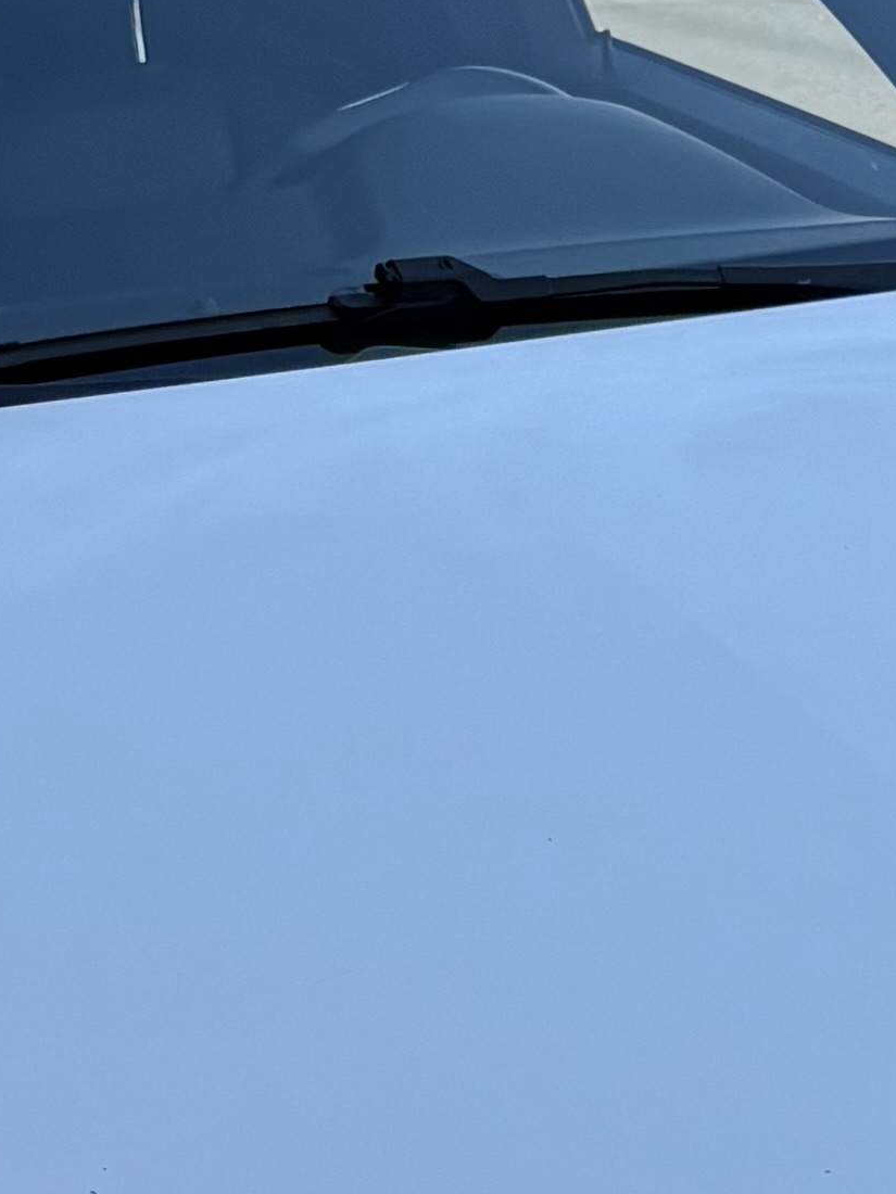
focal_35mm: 135
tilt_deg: -26.9
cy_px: 1776
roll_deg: +4.2
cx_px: 488
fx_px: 4659
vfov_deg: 13.8
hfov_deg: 11.0
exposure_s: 1/1117
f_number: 1.6
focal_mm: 5.96
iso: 50
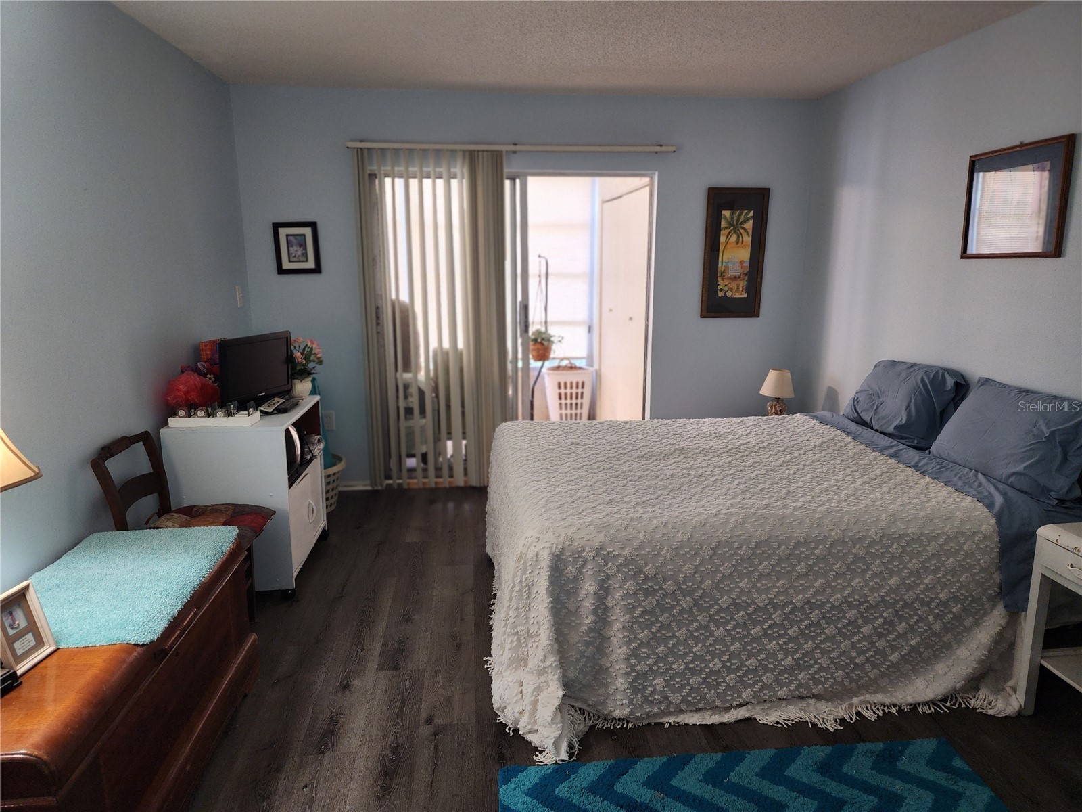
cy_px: 406
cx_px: 541
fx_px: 719
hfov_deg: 73.9
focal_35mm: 23
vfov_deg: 58.9
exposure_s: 1/40
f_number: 1.8
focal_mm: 6.4
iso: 320
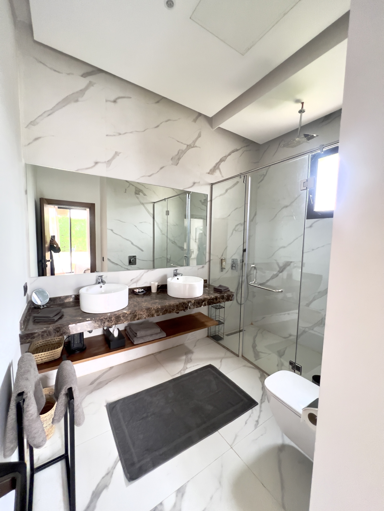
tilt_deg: -3.9
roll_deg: -1.8
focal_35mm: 13
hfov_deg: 89.9
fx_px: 192
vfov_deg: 106.2
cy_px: 256
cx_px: 192
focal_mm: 1.57
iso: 250
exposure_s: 1/60
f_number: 1.8
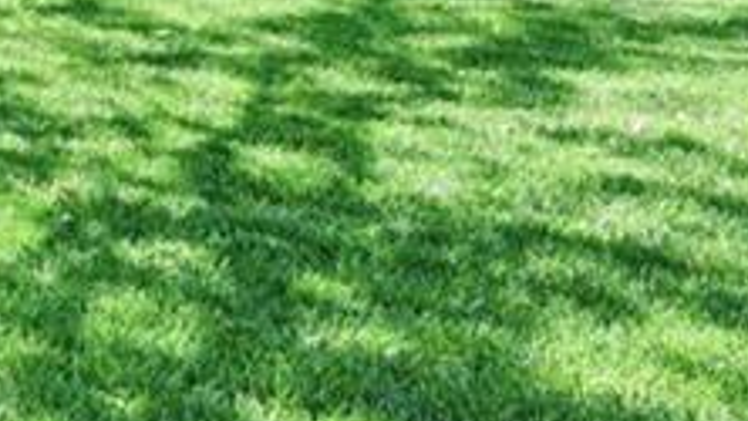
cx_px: -414
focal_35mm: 89
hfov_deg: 20.1
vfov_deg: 12.8
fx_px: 1774
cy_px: -209
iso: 100
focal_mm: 18.5
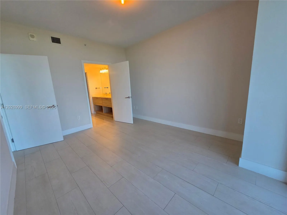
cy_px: 108
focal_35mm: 13
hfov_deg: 106.2
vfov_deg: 89.9
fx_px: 108
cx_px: 144
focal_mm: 2.2
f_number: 2.2
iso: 200
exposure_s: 1/120
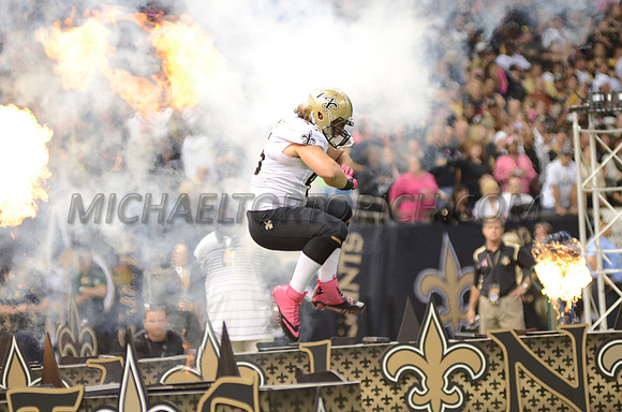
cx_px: 311
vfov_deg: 4.6
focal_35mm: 300
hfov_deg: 6.9
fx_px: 5172
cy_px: 206
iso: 800
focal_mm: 200
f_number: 2.8
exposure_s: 1/500
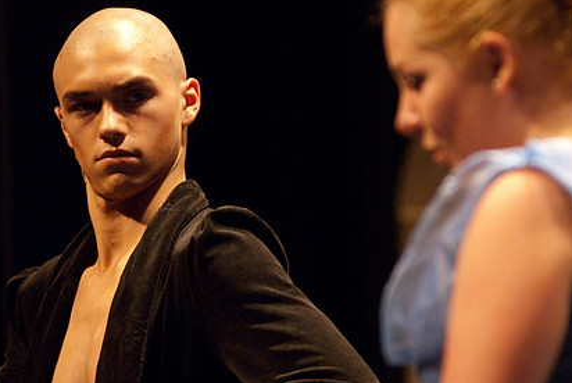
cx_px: 305
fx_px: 6715
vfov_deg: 3.3
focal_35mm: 422
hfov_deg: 4.9
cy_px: 168
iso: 1250
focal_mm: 200
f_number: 2.8
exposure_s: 1/160
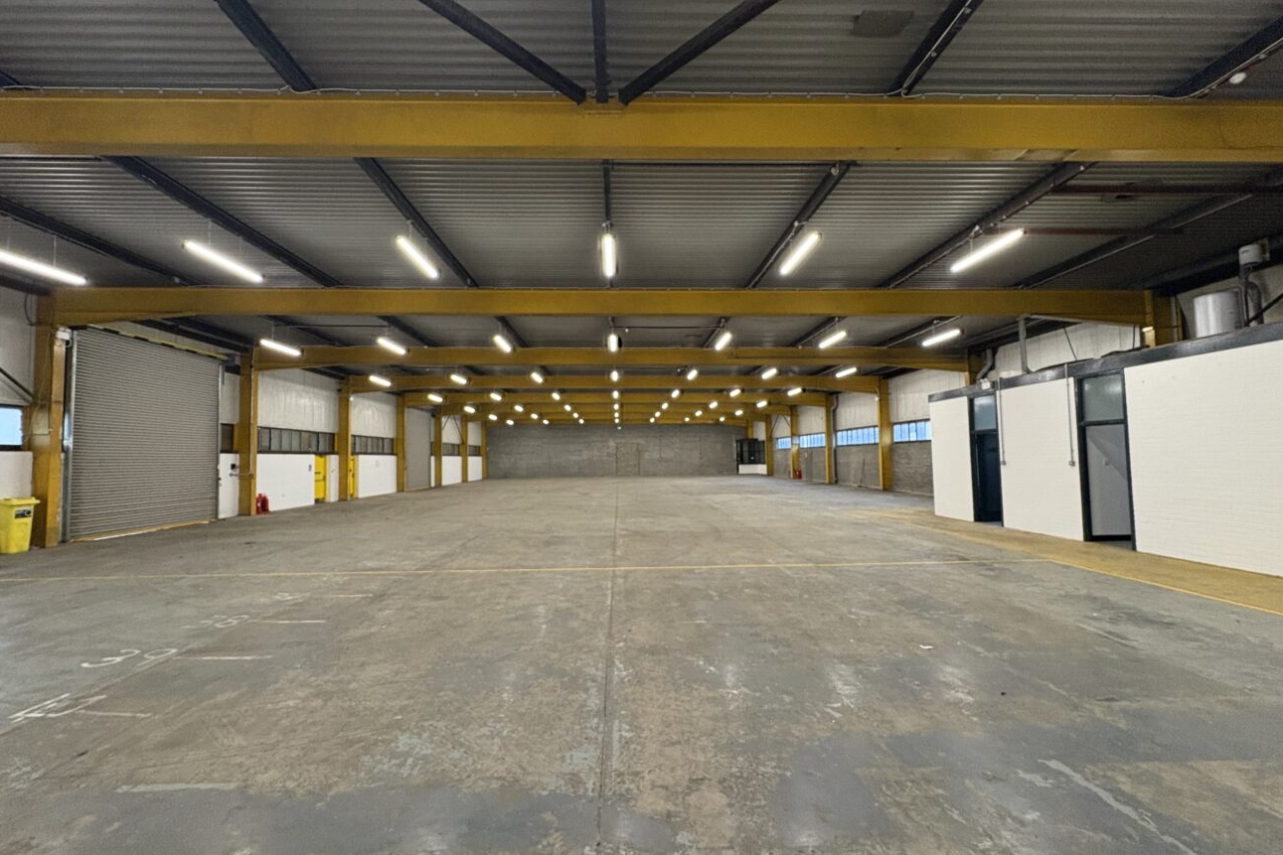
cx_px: 626
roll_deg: +0.9
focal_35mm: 15
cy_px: 431
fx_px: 535
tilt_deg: +2.6
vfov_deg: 77.3
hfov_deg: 100.4
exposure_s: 1/50
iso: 320
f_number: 2.2
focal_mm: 2.22
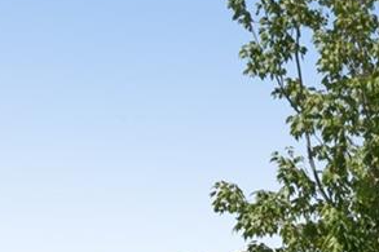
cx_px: 446
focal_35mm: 82
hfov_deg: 22.9
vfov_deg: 15.9
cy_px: 318
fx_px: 863
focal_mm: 10
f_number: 7.1
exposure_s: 1/200
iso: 100
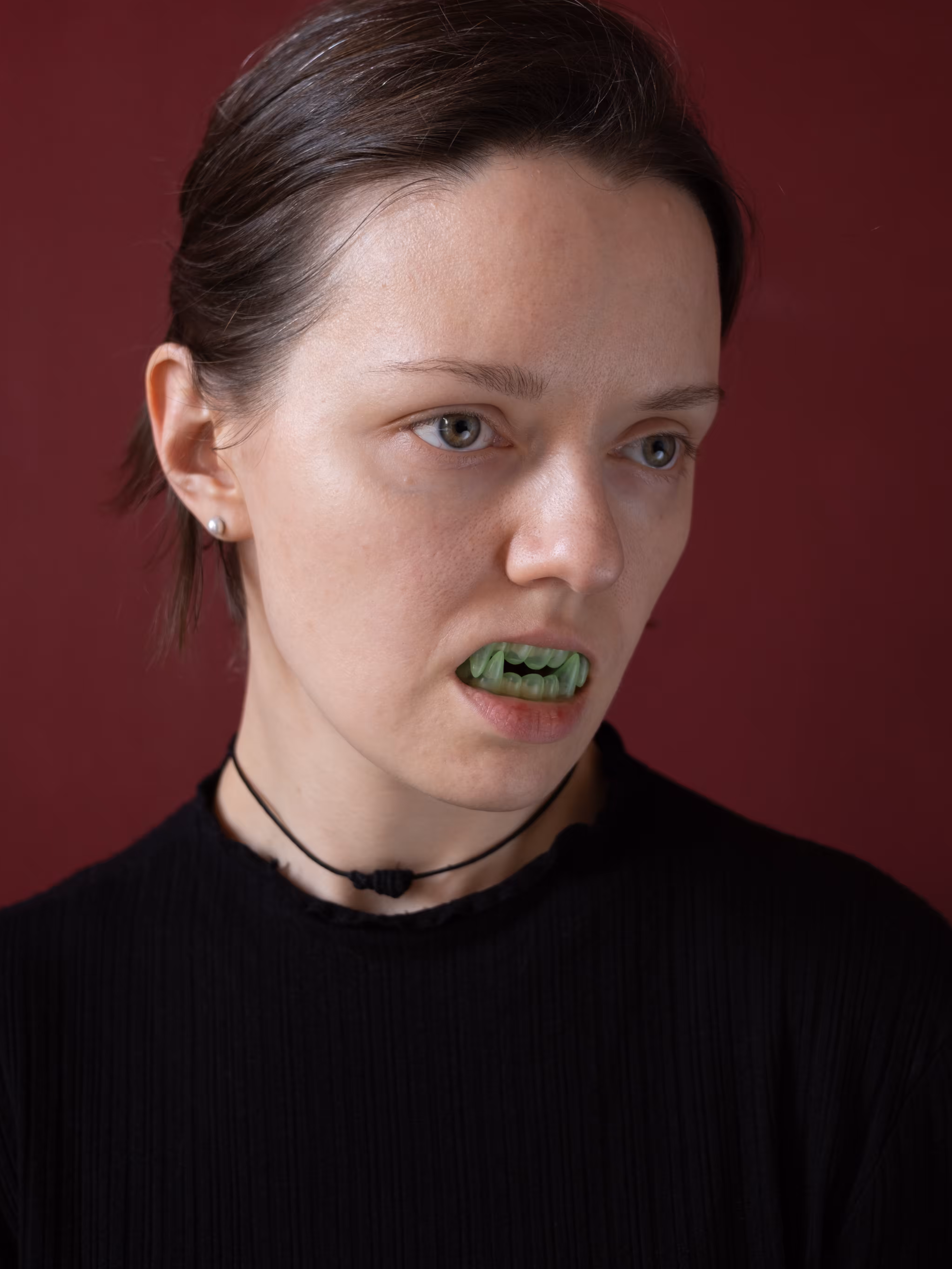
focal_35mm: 45
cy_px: 570
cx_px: 476
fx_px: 1650
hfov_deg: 32.2
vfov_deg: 42.0
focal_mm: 27
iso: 160
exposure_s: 1/40
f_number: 3.2
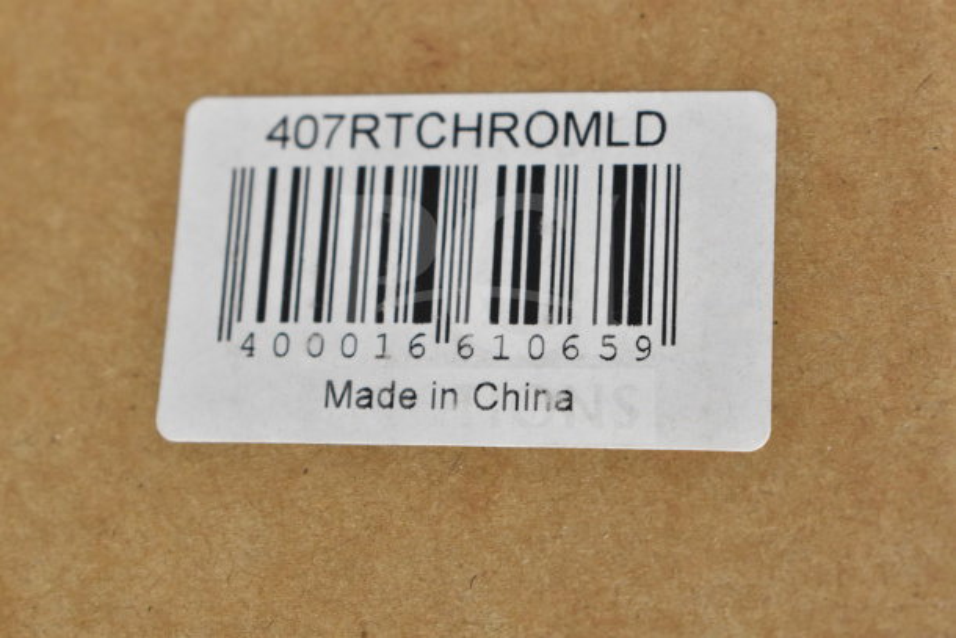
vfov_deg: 16.6
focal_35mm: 82
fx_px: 2191
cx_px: 478
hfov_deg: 24.6
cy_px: 319
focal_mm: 55
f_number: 5.6
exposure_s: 1/100
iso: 3200
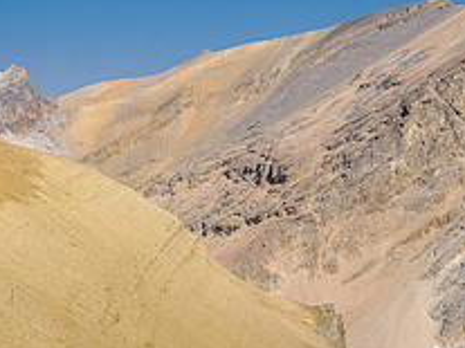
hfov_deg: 19.3
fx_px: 1356
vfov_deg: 14.6
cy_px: 250
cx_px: 357
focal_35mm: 101
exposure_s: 1/800
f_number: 8
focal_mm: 18
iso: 200
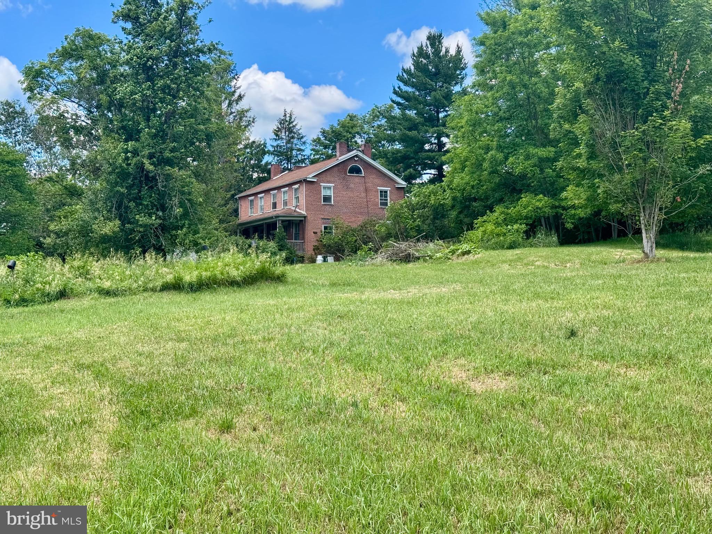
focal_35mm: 48
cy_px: 267
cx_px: 356
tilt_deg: +2.6
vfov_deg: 30.3
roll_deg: +0.9
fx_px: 987
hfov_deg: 39.7
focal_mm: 6.76
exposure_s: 1/1395
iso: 64
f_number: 1.78
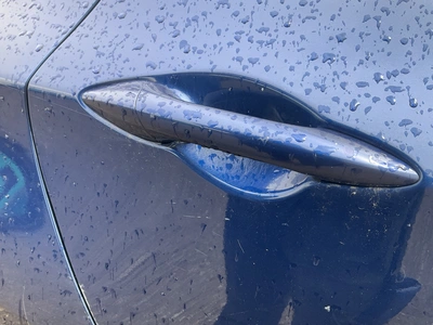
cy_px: 162
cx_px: 216
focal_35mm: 29
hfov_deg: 61.7
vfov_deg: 48.2
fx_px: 363
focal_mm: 3
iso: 16
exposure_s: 1/139
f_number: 1.8
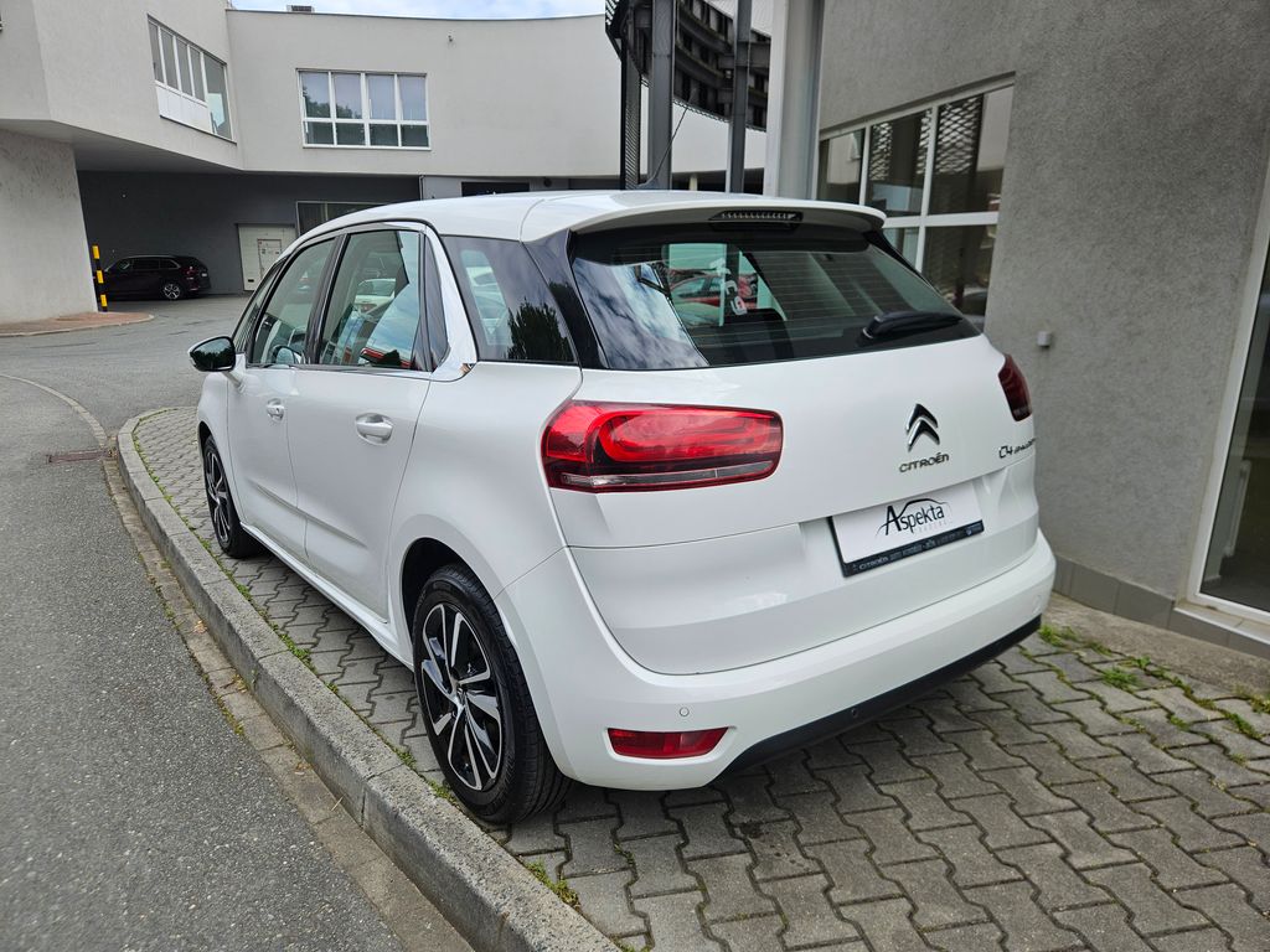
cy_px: 476
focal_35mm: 23
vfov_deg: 58.9
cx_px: 635
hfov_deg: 73.9
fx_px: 844
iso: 25
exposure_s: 1/781
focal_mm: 5.4
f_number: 1.8
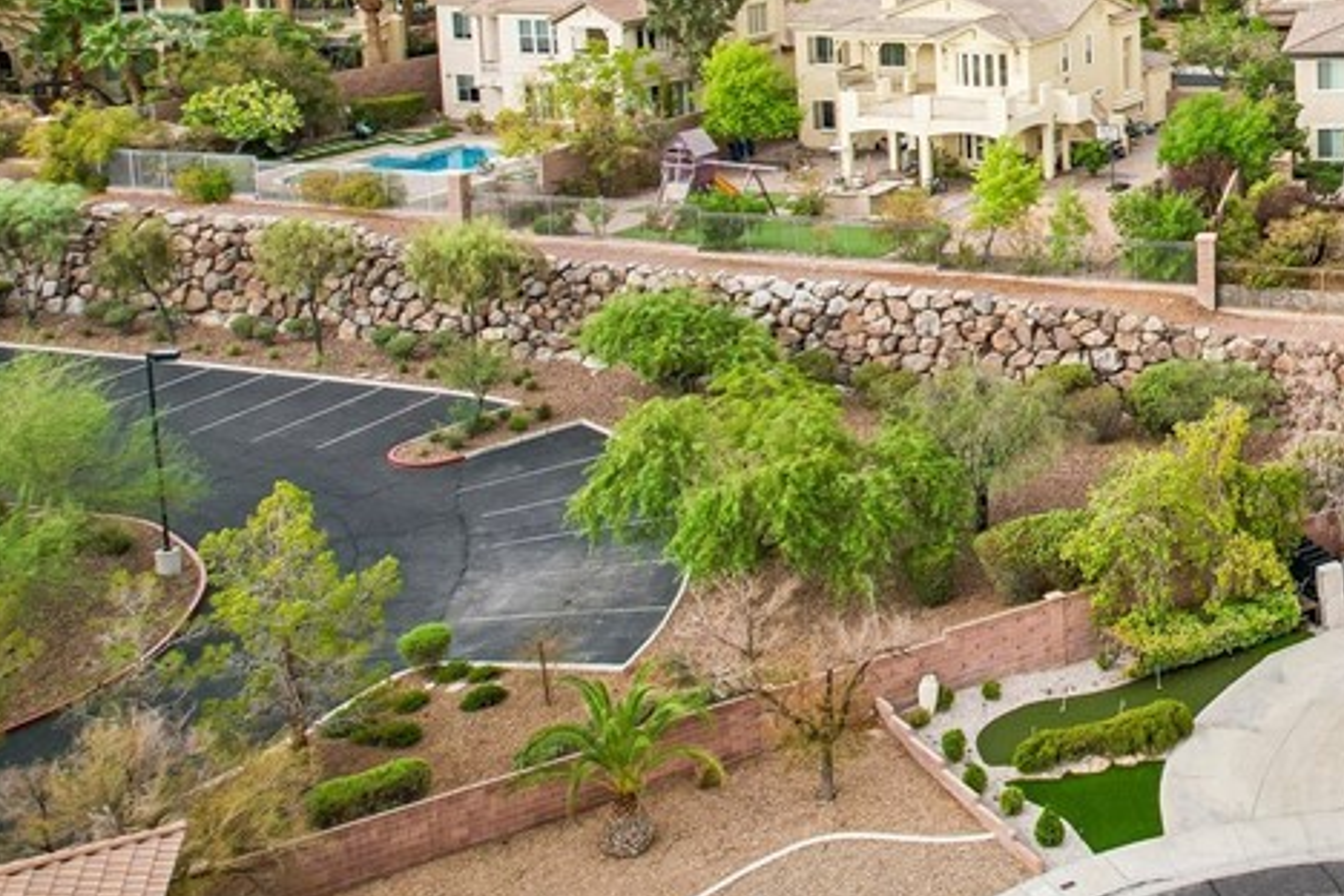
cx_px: 1496
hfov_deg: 33.6
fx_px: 1904
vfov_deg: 25.3
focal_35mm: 51
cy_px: 22
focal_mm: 8.4
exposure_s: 1/320
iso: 130
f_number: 2.8
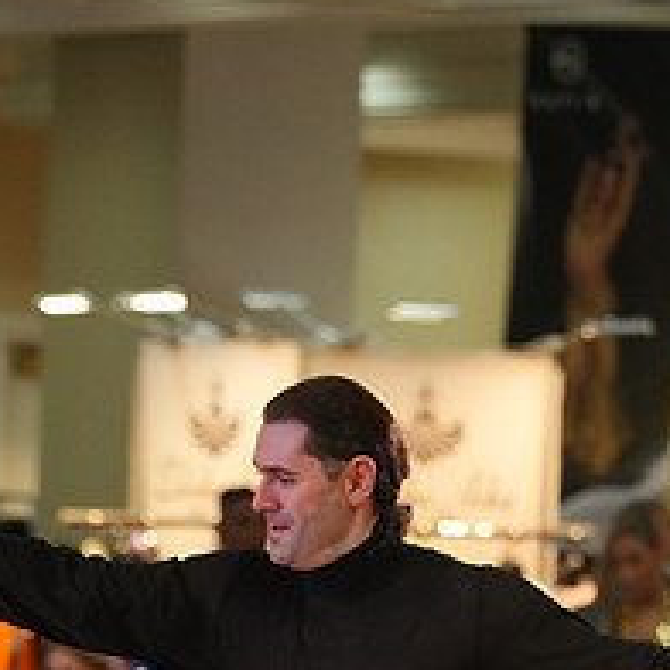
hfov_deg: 3.5
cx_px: 573
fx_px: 10993
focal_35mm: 502
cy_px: 954
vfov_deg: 3.5
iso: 4000
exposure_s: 1/200
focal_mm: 200
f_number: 5.6
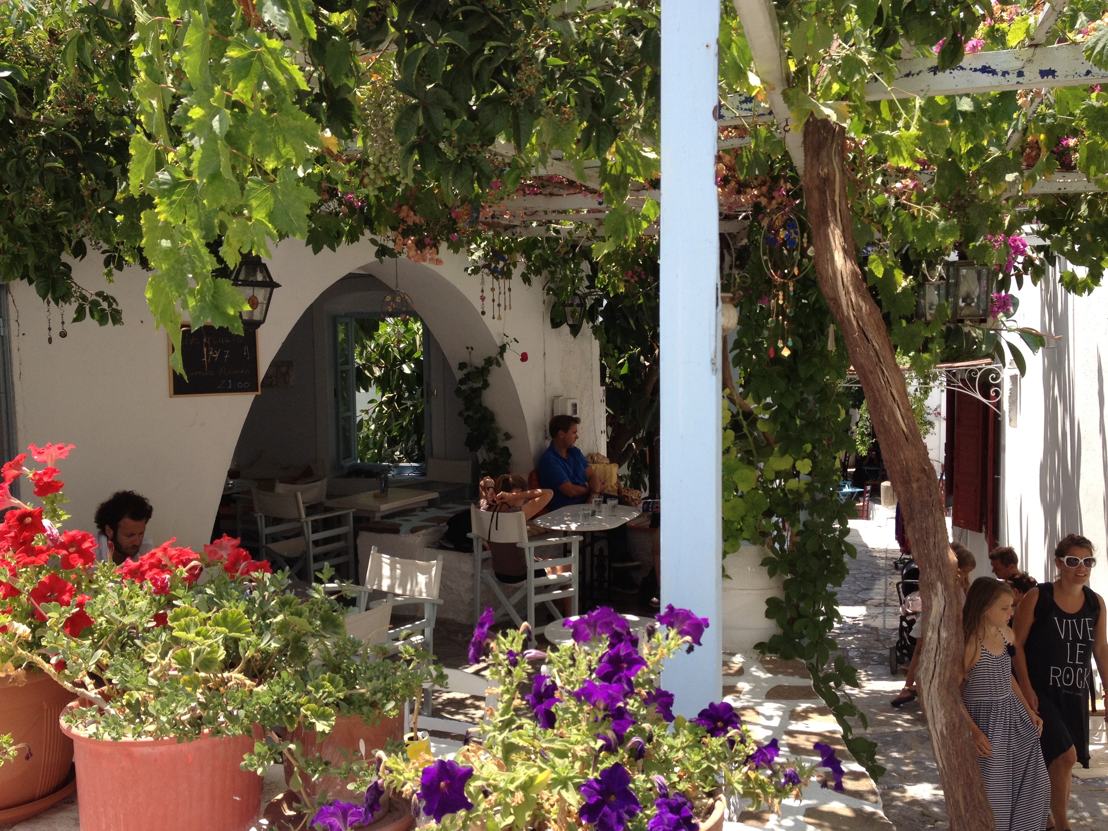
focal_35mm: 36
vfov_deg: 39.7
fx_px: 1152
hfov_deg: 51.4
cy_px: 427
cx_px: 553
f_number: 2.4
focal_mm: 4.28
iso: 50
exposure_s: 1/673
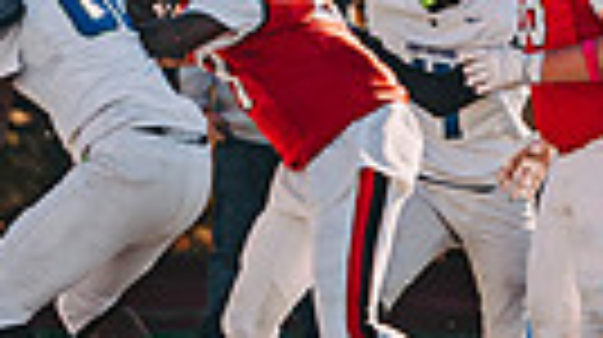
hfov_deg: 2.0
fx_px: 17216
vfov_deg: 1.1
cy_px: 297
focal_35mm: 1078
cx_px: -119
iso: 250
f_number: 3.2
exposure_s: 1/2000
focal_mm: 200
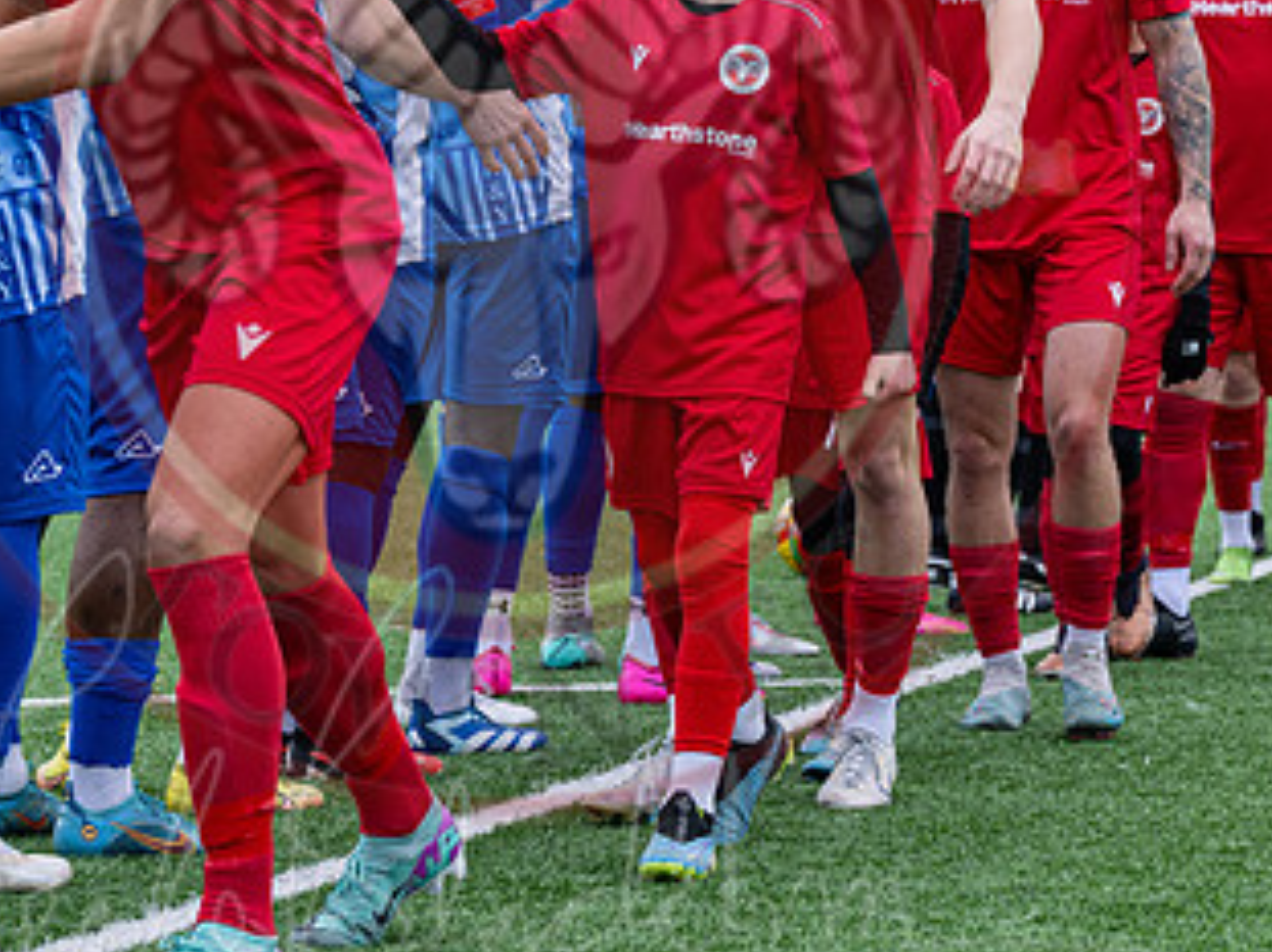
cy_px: 237
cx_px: 797
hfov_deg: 9.7
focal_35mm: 204
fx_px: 7493
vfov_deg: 7.3
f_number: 5
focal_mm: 90
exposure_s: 1/250
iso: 250
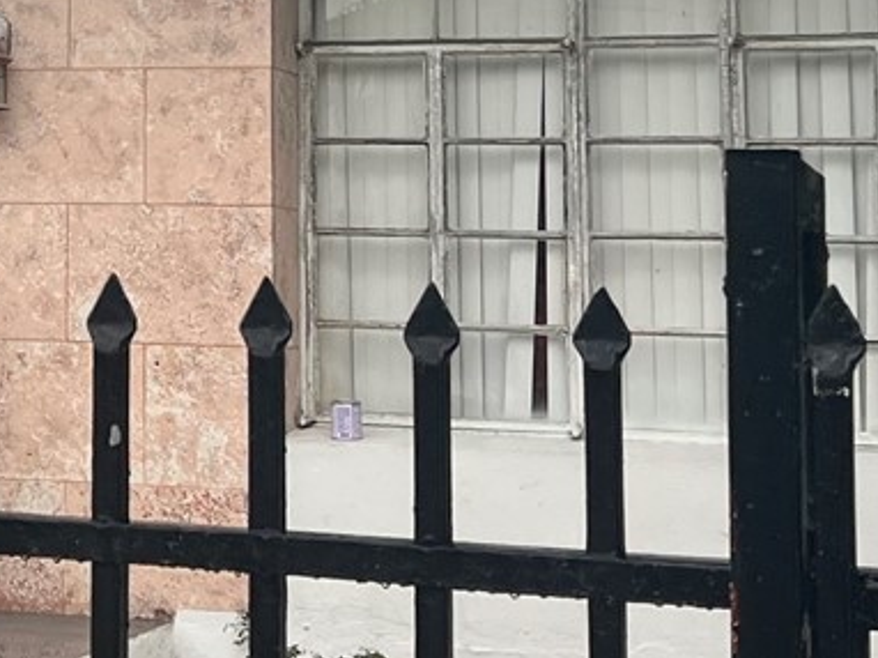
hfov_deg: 17.4
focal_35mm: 109
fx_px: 2763
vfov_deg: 13.2
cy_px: -154
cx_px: -106
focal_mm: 5.7
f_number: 1.5
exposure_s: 1/873
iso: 50
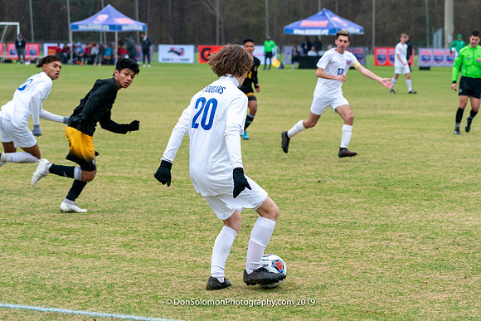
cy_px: 161
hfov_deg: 15.8
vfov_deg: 10.6
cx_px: 273
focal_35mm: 130
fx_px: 1734
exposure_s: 1/800
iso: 2500
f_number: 5.6
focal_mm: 112
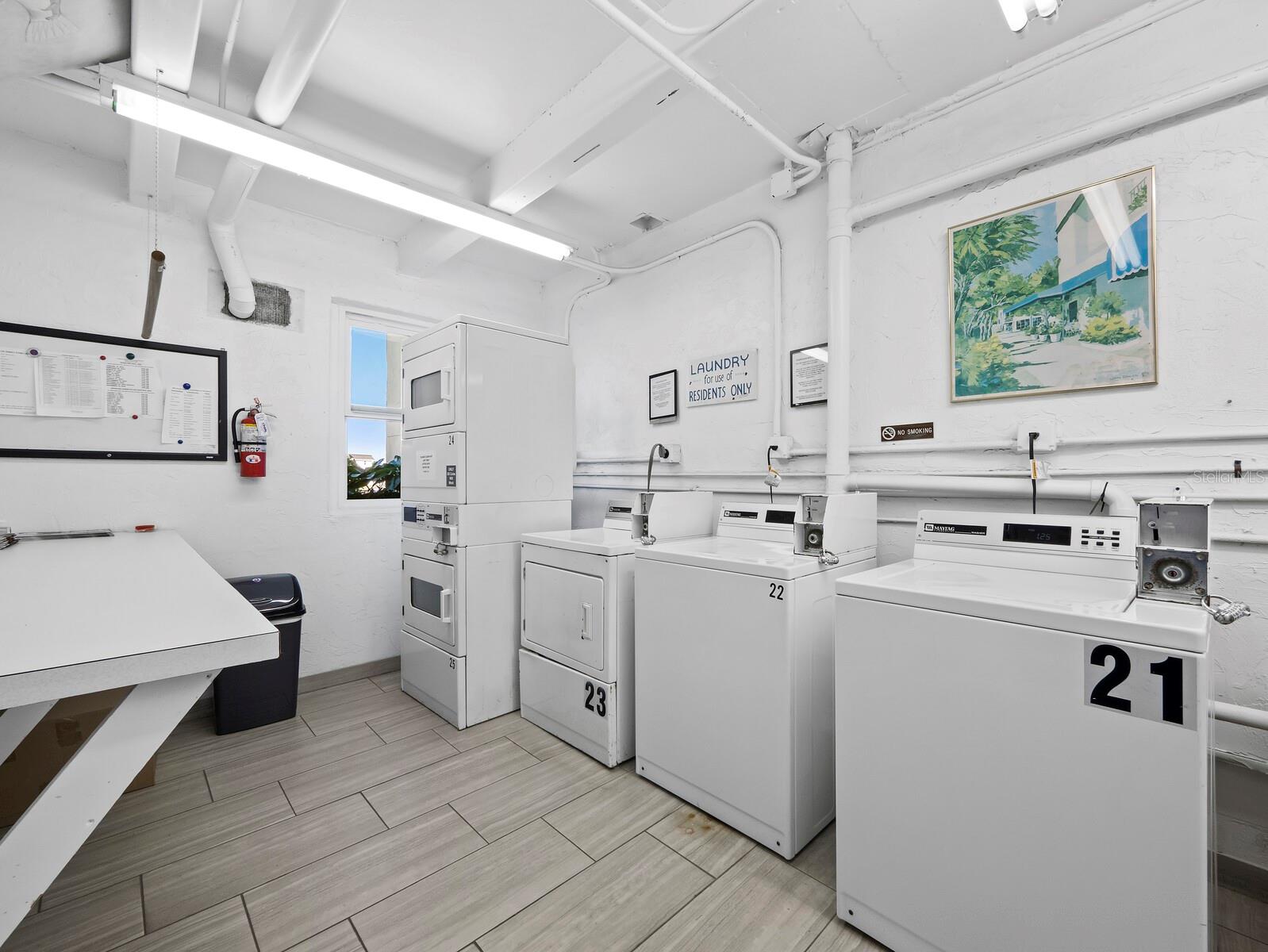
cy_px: 476
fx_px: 513
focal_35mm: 14
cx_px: 634
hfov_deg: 102.0
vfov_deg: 85.7
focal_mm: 7
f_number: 11
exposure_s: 1/6
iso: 250
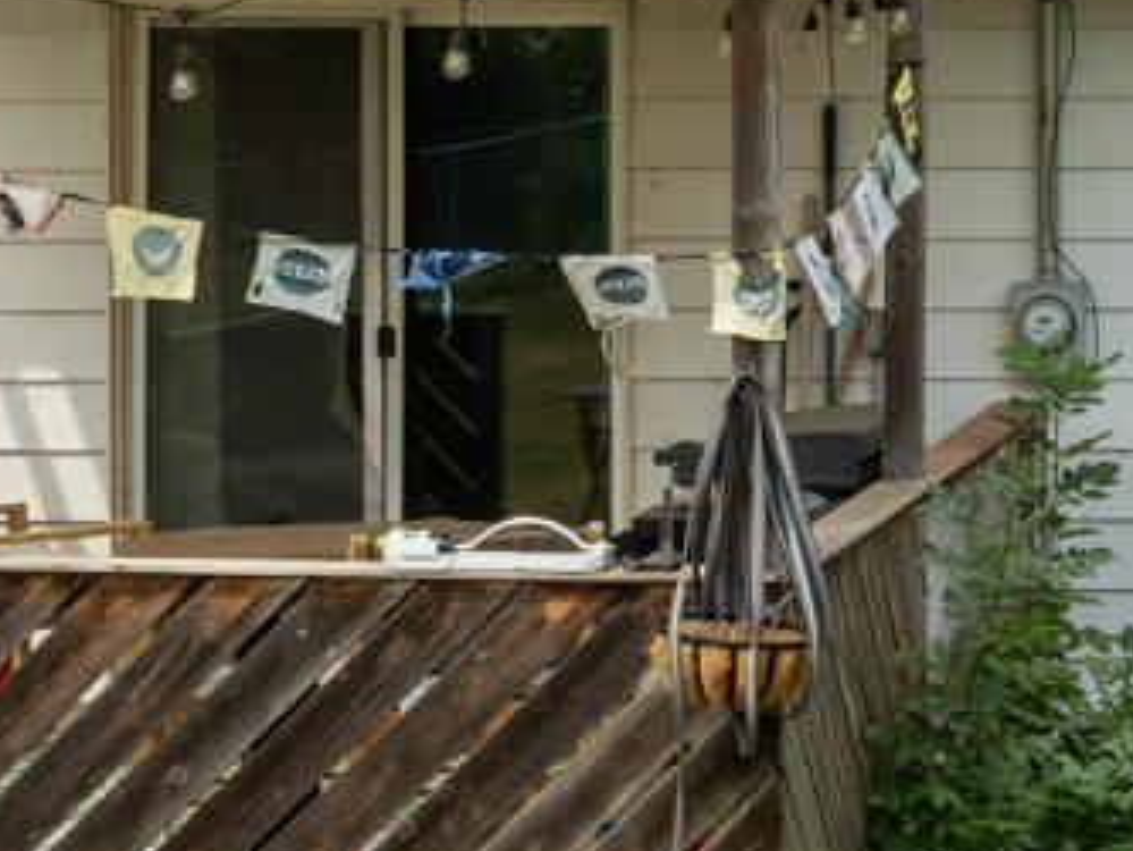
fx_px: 4027
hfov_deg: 15.0
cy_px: 58
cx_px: 1625
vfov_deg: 12.0
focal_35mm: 123
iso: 100
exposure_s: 1/320
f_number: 7.1
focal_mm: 12.29
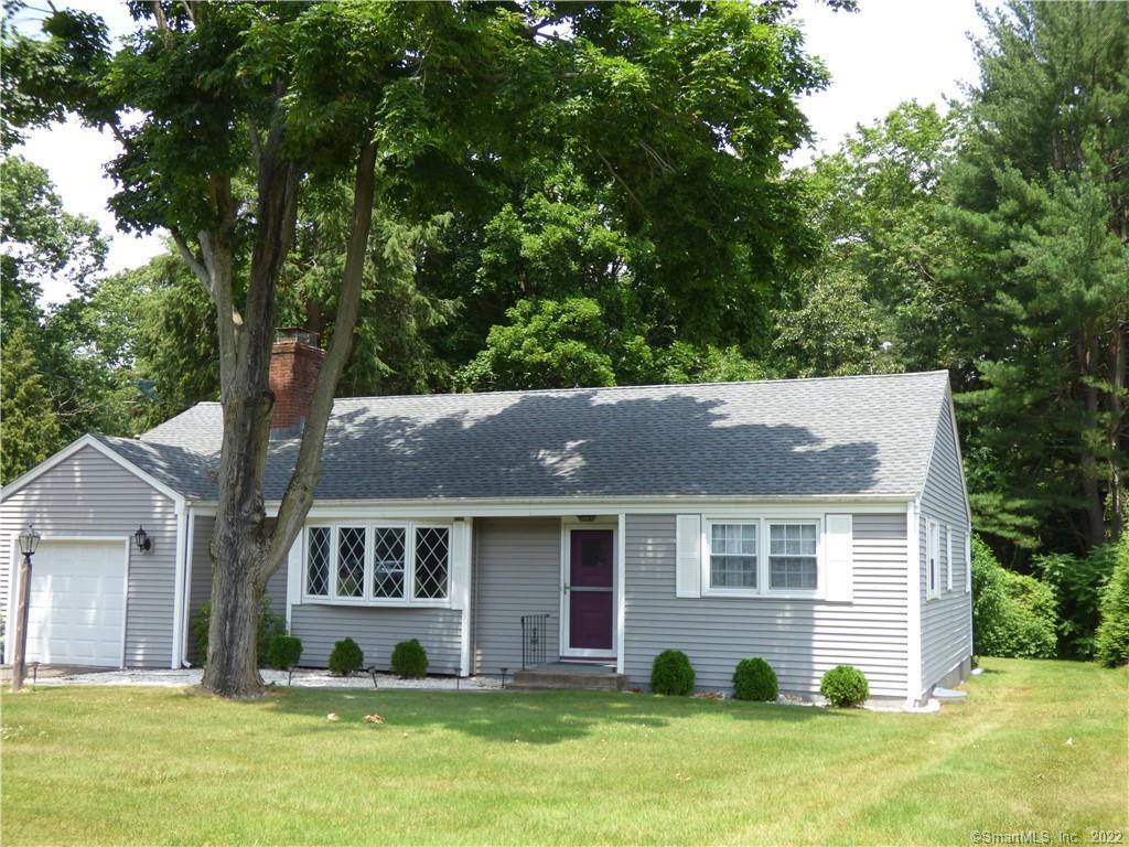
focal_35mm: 38
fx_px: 1239
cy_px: 424
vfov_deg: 37.7
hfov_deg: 49.0
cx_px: 564
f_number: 3.5
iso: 100
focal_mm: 6.8
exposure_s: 1/400
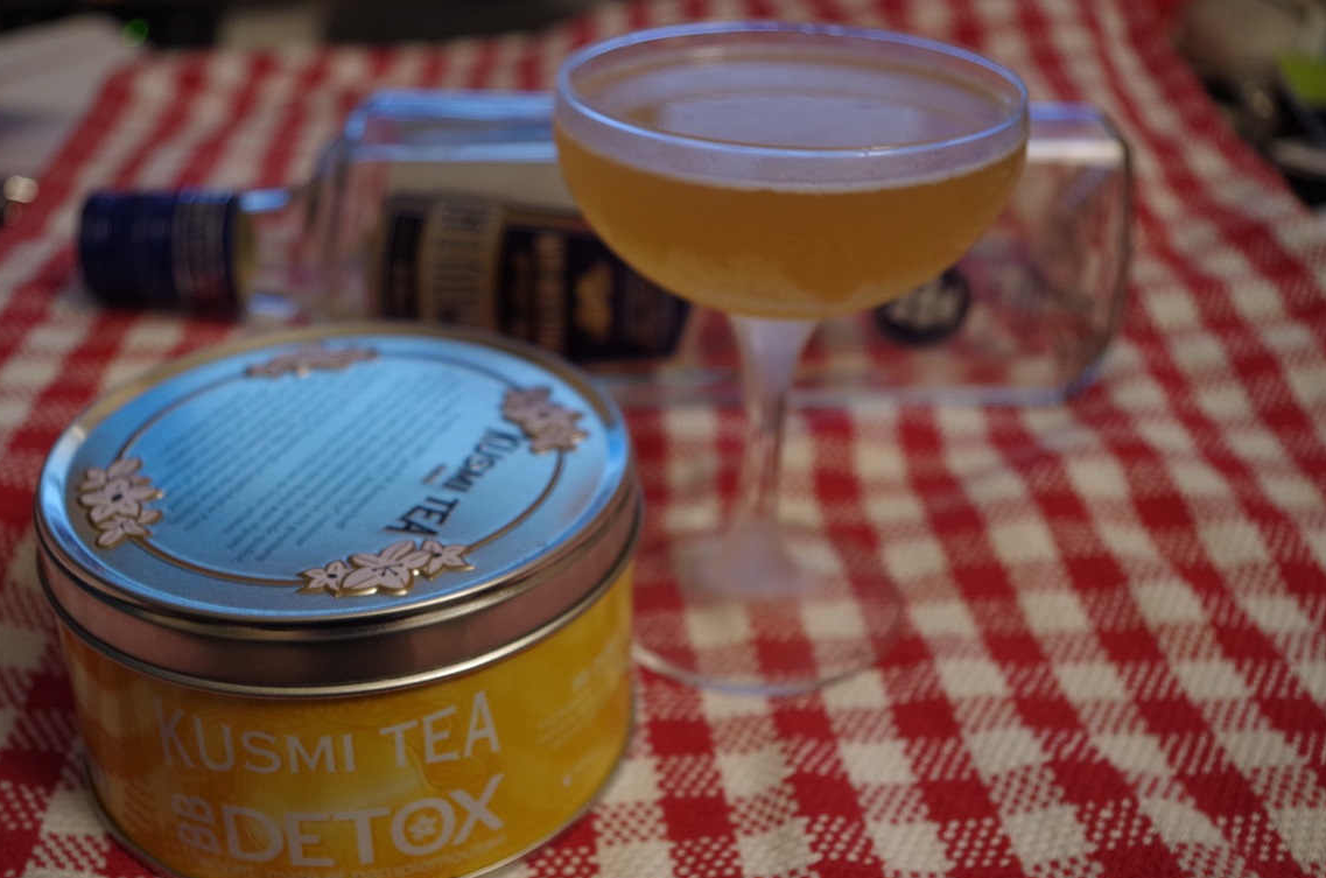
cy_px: 448
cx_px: 610
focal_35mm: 39
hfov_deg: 49.6
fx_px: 1433
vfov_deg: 34.1
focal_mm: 24.38
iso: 800
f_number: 4
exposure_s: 1/30
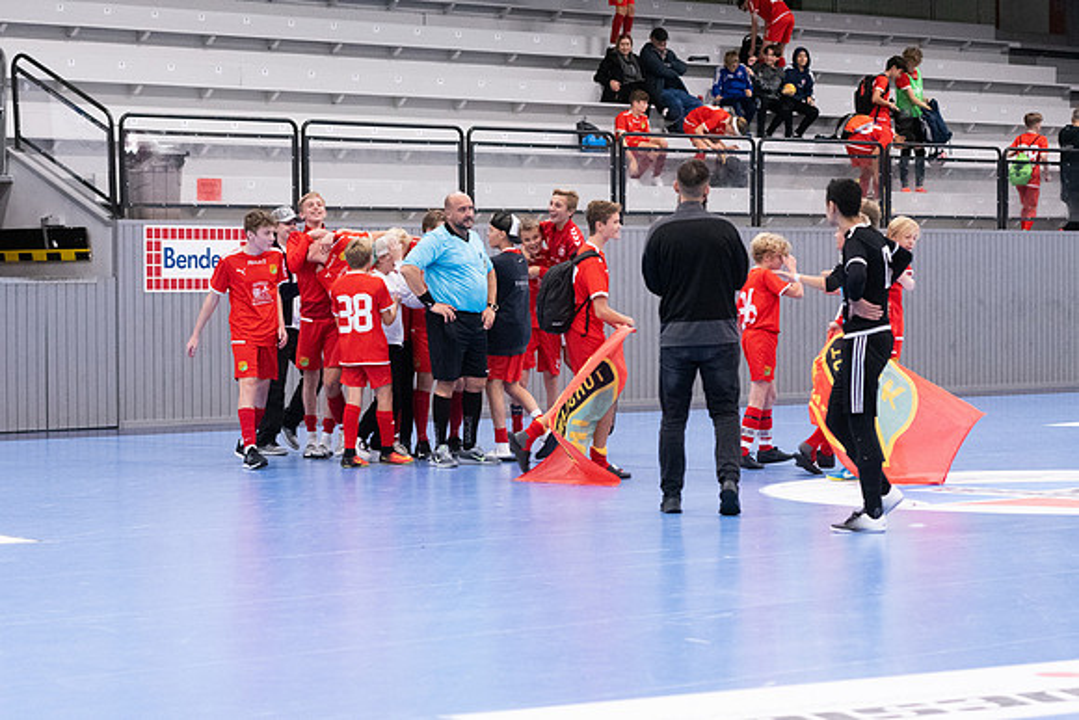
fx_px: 3203
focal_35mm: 107
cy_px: 360
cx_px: 540
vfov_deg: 12.8
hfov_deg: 19.1
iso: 5600
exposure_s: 1/400
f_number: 3.2
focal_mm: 70
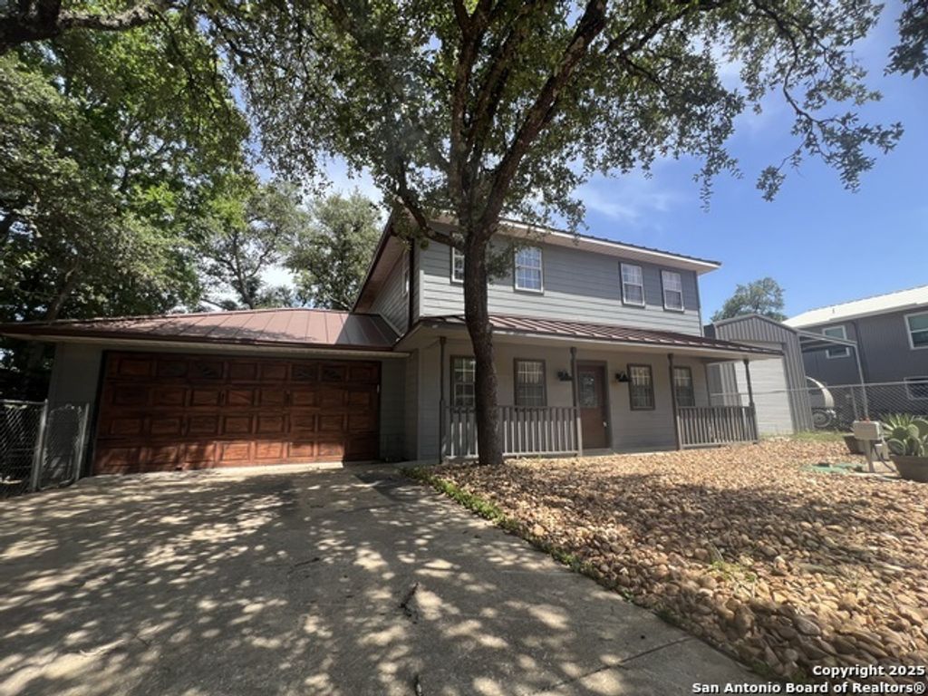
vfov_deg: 89.9
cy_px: 348
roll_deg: +0.0
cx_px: 464
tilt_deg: +8.0
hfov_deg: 106.2
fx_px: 349
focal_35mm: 13
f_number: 1.8
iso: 32
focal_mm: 1.57
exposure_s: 1/399
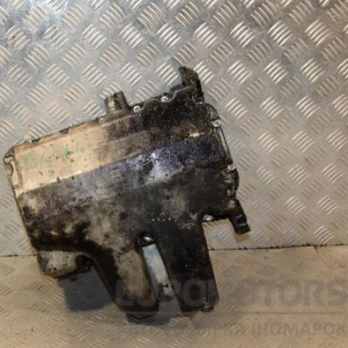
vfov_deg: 27.7
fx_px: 705
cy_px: 175
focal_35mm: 62
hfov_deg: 27.4
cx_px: 100
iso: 800
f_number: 5
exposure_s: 1/200
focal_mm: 32
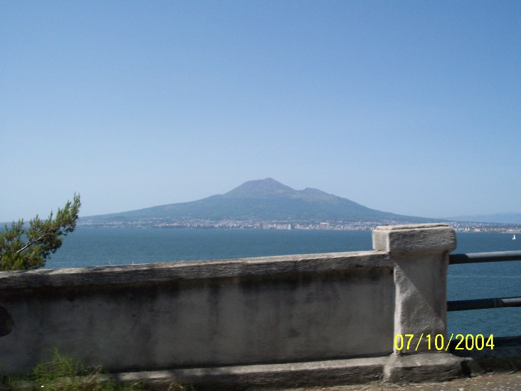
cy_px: 196
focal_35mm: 38
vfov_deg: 37.7
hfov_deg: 49.0
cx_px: 260
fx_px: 572
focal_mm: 8
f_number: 4.8
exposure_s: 1/1000
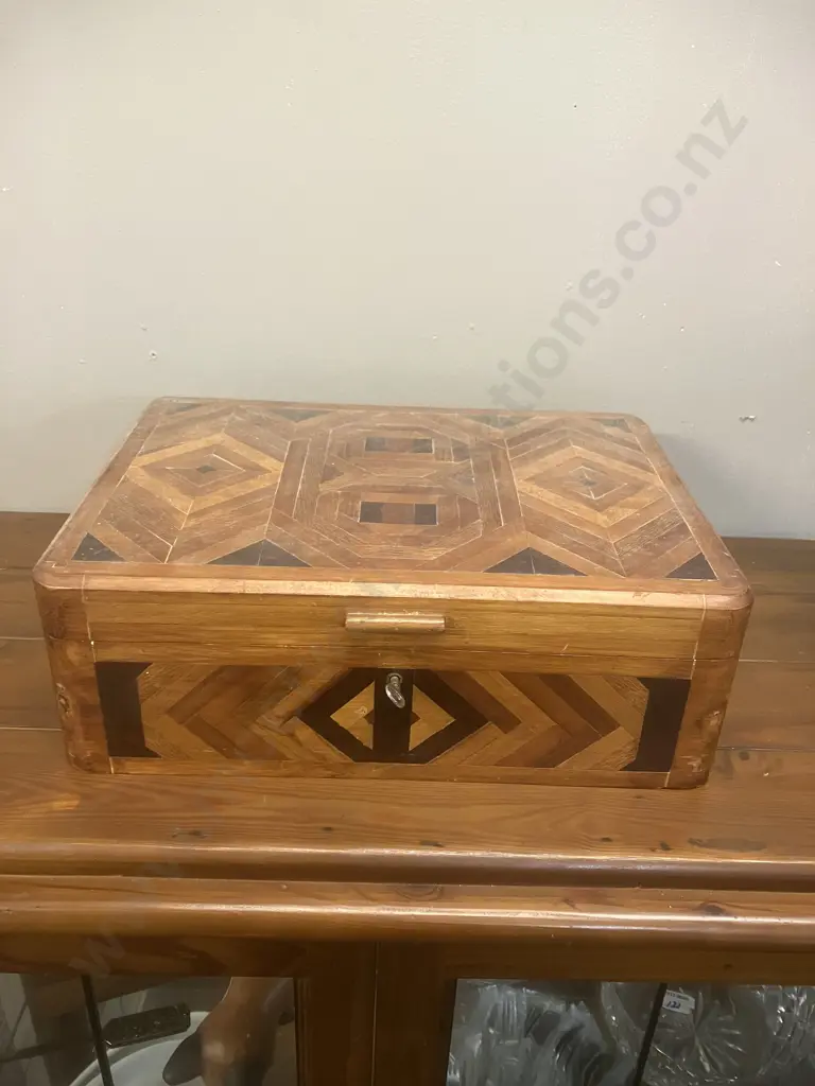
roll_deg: -2.1
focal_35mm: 28
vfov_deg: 63.4
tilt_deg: -27.6
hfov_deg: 49.7
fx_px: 879
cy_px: 543
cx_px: 408
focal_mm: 3.99
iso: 250
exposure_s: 1/50
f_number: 1.8
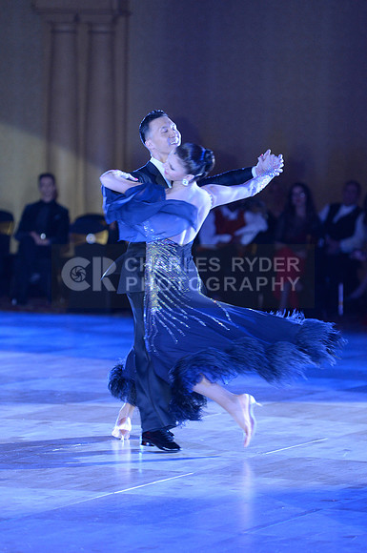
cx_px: 184
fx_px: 2837
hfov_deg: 7.4
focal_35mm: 185
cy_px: 276
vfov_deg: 11.1
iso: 4000
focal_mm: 185
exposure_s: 1/250
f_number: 4
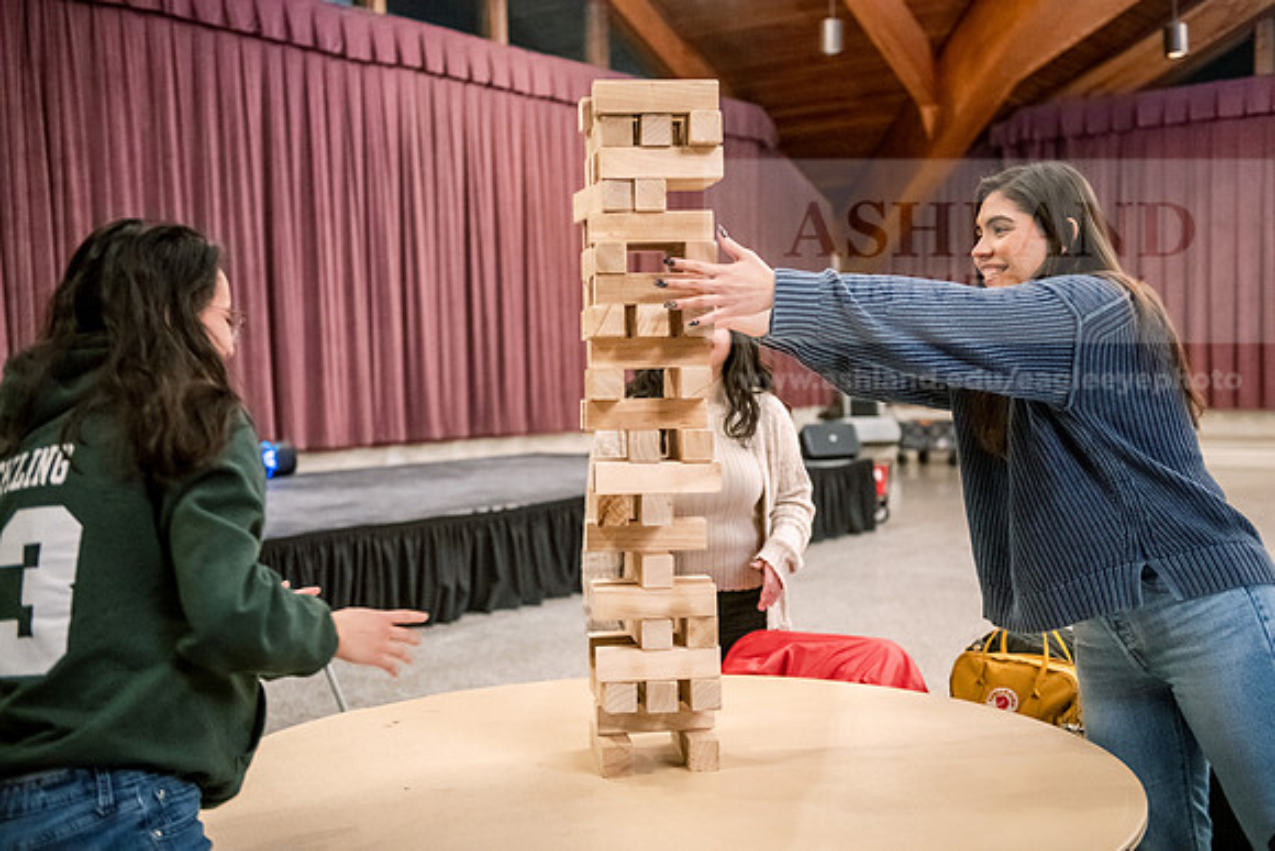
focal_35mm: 45
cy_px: 426
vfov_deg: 29.9
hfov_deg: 43.6
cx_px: 638
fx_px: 1594
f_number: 2.8
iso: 5000
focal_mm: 45
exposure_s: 1/125
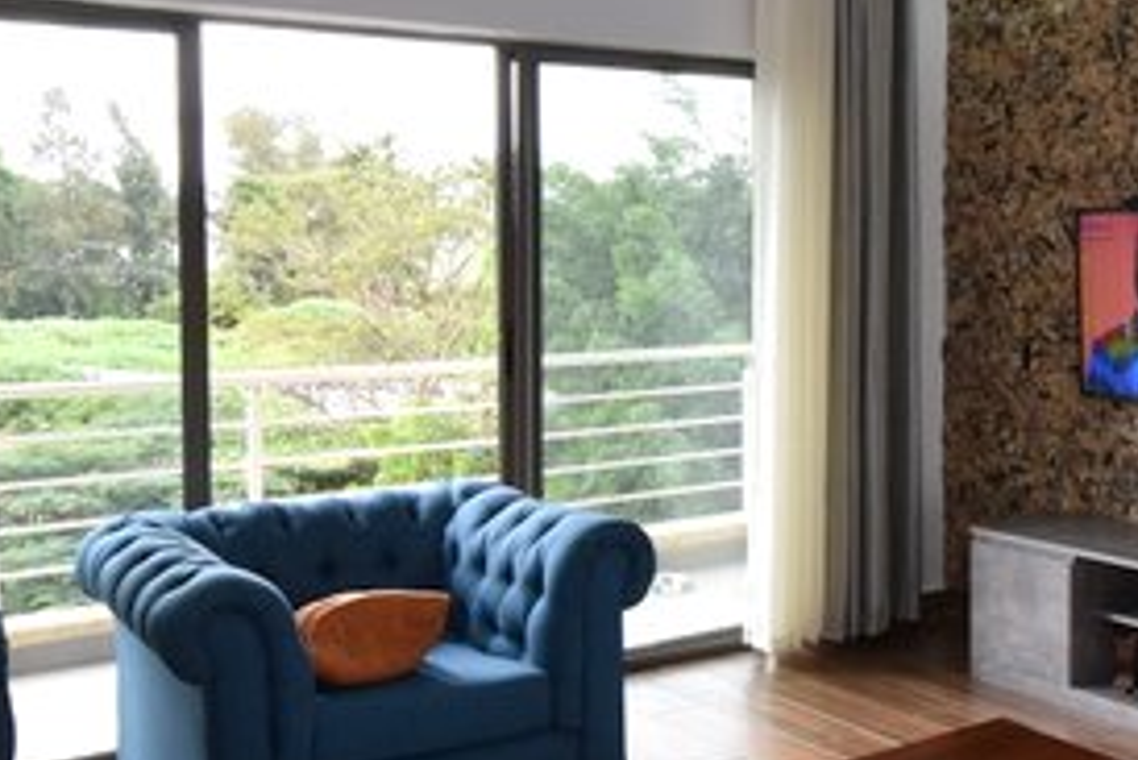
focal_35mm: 47
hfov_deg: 40.5
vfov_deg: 28.6
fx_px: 1486
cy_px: 311
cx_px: 872
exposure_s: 1/40
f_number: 8
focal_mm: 10
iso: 400
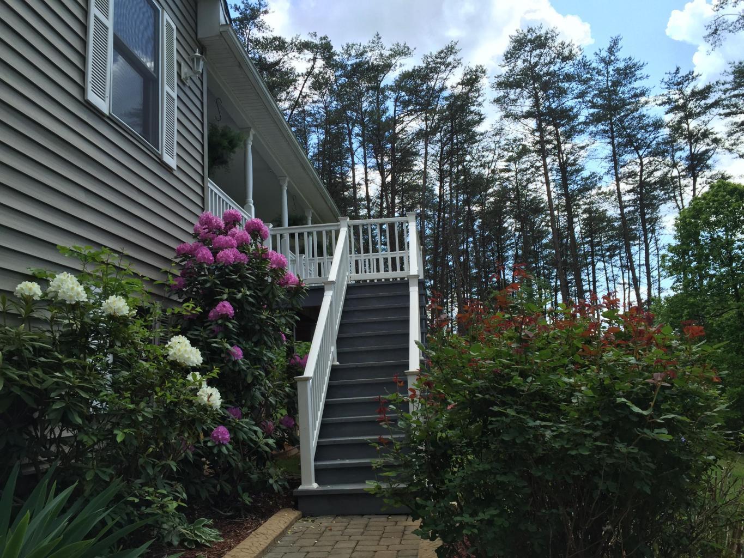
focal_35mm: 29
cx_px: 372
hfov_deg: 61.7
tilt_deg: +9.6
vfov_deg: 48.2
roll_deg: +2.0
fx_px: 623
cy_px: 279
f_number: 2.2
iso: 32
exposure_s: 1/1041
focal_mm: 4.15
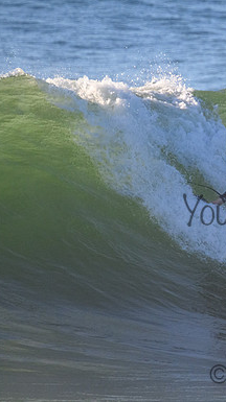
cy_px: 179
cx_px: 322
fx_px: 14976
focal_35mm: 1403
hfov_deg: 0.9
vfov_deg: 1.5
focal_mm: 800
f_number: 11
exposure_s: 1/2000
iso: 2800
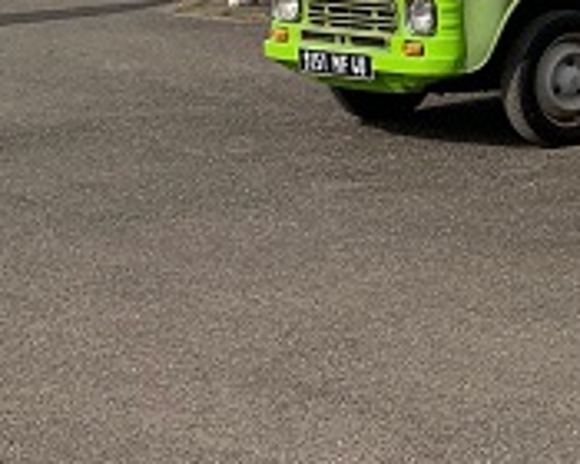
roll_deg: -0.9
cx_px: 1104
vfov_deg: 14.1
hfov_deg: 14.9
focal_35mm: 109
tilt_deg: -7.3
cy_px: 93
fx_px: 1871
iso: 25
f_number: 1.8
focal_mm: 4.25
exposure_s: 1/4902
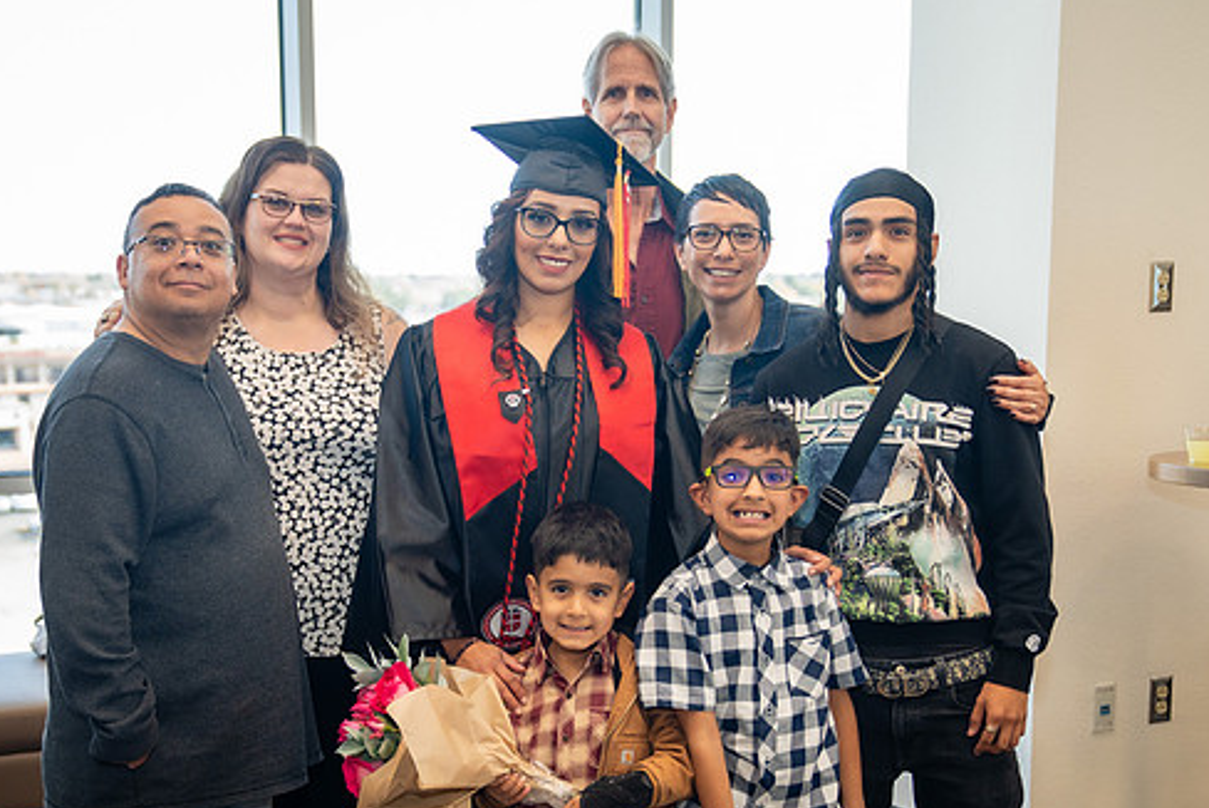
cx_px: 569
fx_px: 1781
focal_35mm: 53
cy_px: 574
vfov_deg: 25.3
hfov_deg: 37.5
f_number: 2.8
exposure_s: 1/160
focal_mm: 36
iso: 640
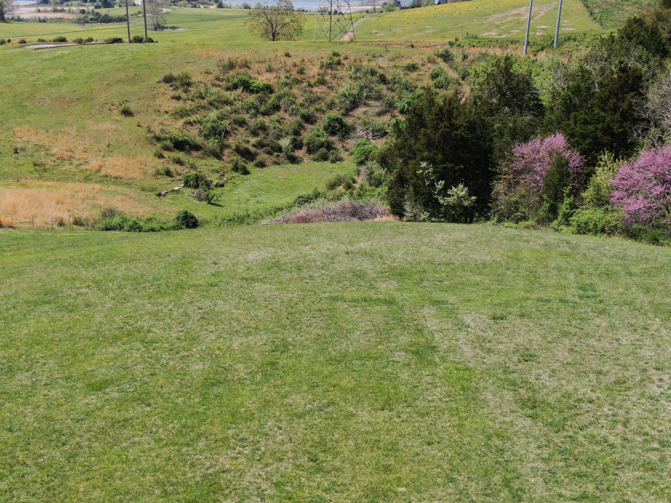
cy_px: 252
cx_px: 336
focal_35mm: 45
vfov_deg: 32.2
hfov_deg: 42.1
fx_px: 872
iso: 100
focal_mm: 7.88
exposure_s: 1/500
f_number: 3.7
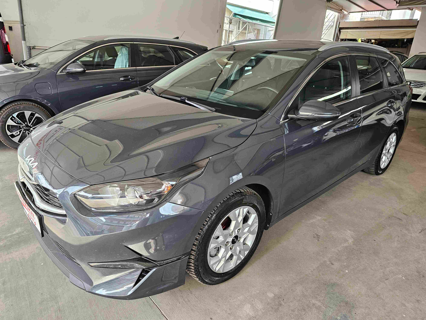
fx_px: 283
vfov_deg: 58.9
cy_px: 160
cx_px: 213
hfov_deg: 73.9
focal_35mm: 23
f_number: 1.7
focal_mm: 6.3
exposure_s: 1/100
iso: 125
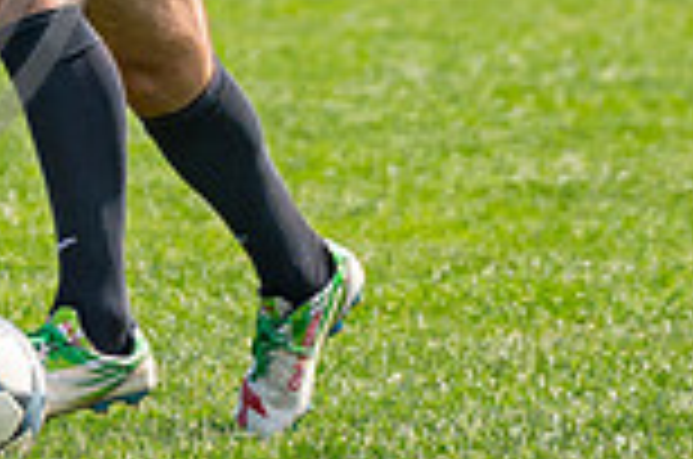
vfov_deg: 0.9
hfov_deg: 1.3
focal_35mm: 1599
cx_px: -154
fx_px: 30717
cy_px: -311
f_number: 3.2
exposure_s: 1/4000
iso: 400
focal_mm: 200
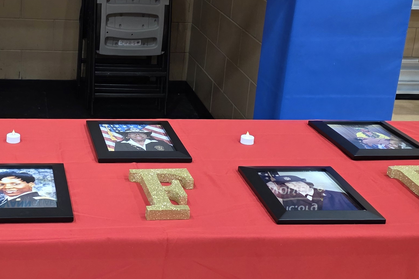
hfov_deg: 31.7
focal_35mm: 62
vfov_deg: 21.8
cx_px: 93
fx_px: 722
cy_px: 86
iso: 320
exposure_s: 1/120
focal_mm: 6.3
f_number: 1.7
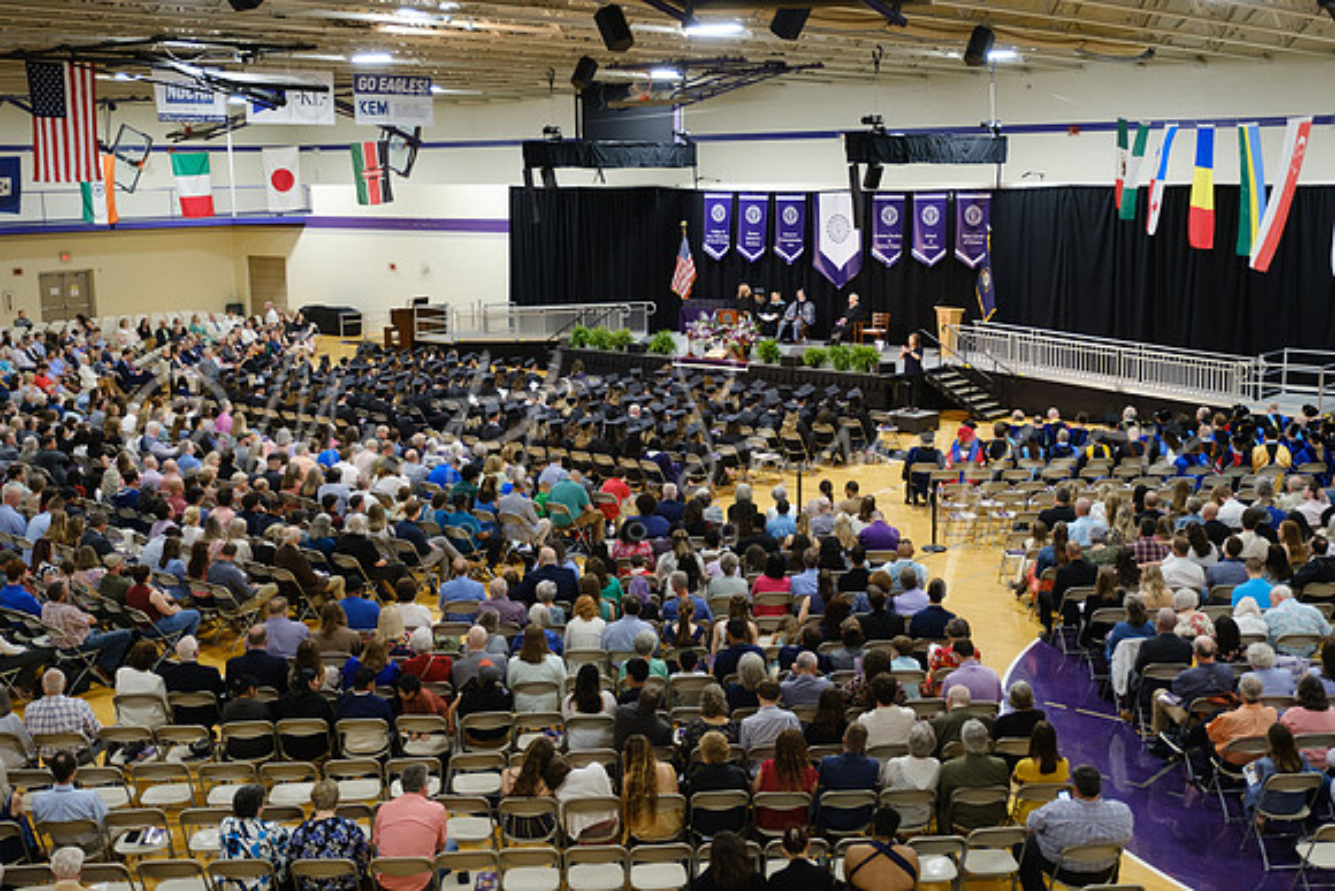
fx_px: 1521
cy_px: 446
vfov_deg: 32.6
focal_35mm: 41
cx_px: 668
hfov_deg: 47.4
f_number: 2.8
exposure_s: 1/125
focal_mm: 27.4
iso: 1600
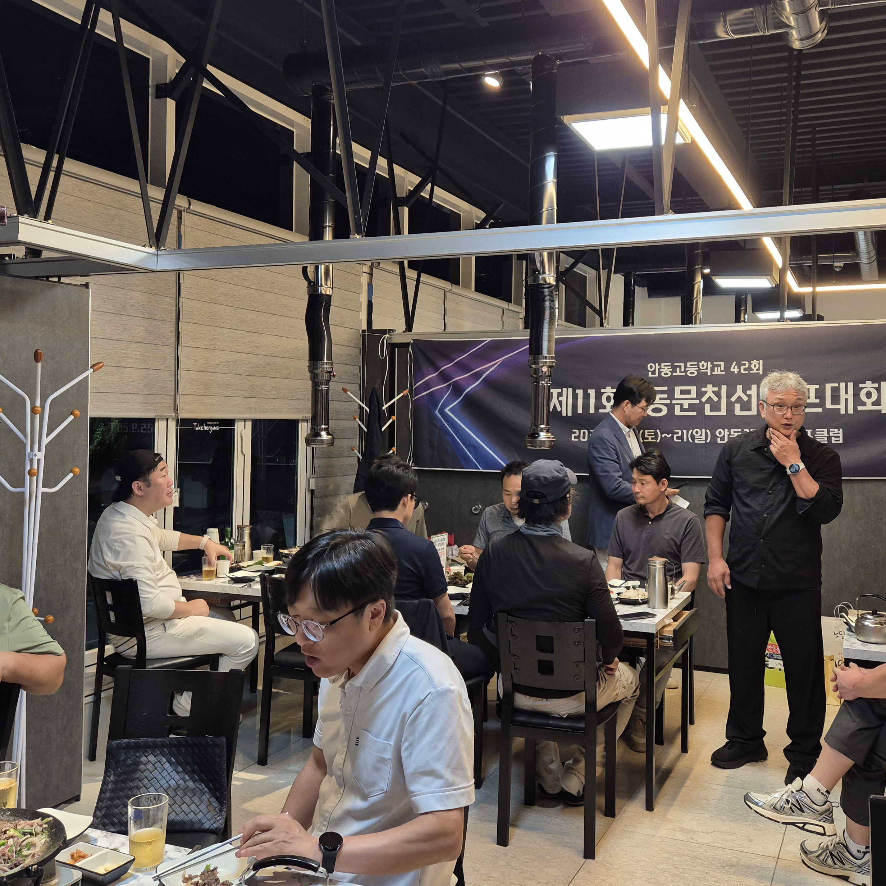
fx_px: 956
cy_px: 392
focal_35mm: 33
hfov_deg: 49.6
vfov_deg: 49.6
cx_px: 506
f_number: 1.8
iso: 200
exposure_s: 1/120
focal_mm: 5.4
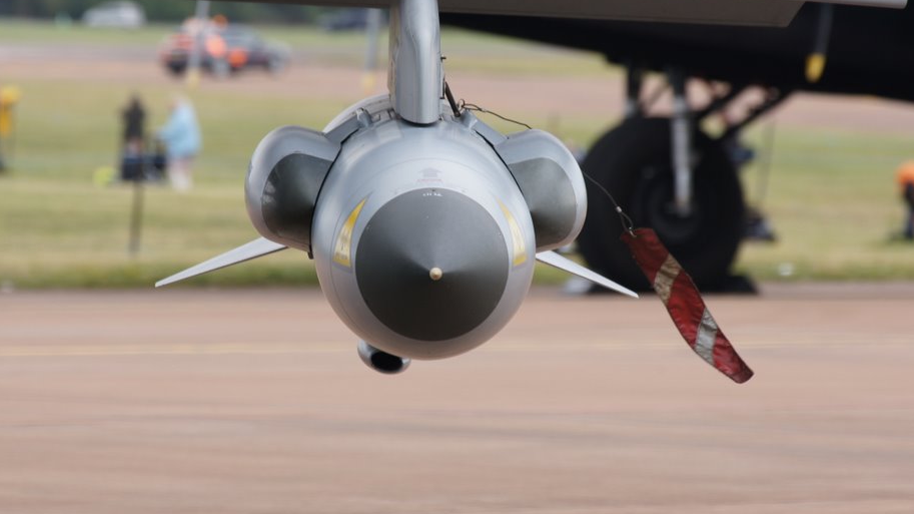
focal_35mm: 521
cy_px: 227
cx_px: 453
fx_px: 12623
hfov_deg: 4.1
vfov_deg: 2.3
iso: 200
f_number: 9
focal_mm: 300
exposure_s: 1/125
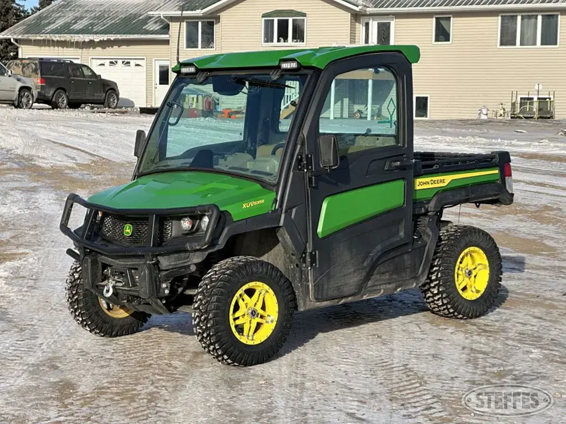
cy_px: 212
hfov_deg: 25.3
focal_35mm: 77
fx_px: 1259
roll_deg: -1.1
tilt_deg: -4.6
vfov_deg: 19.1
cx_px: 283
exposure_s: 1/737
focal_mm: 9
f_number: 2.8
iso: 32
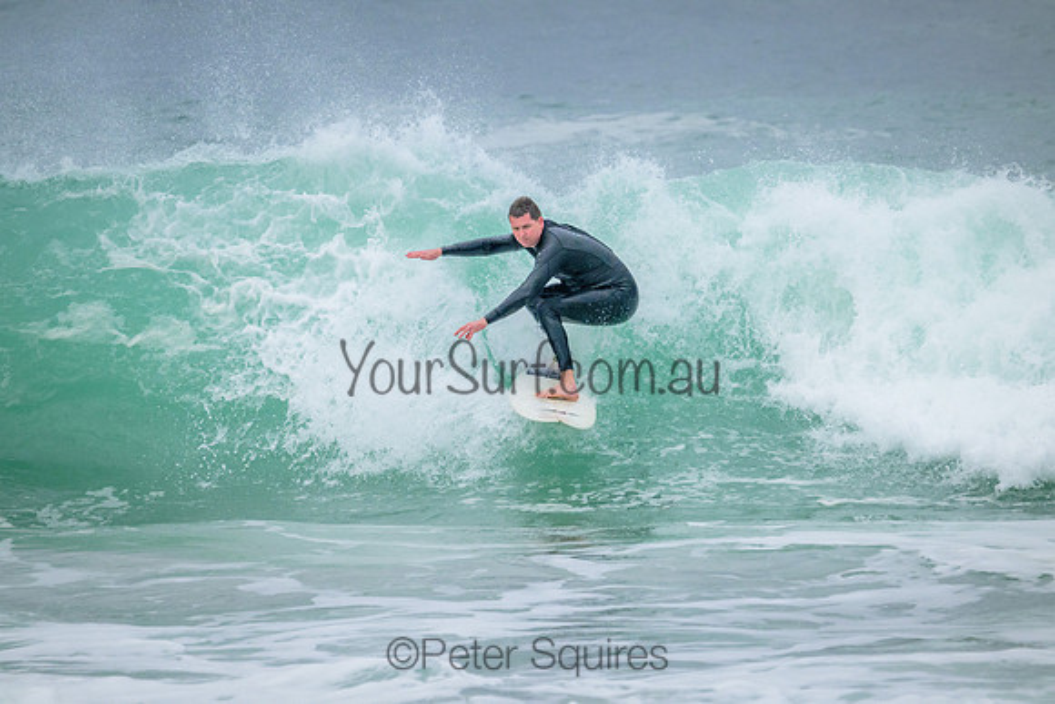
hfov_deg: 3.7
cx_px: 528
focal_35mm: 550
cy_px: 352
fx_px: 16121
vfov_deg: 2.5
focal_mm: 550
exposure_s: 1/1600
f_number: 11
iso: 2800
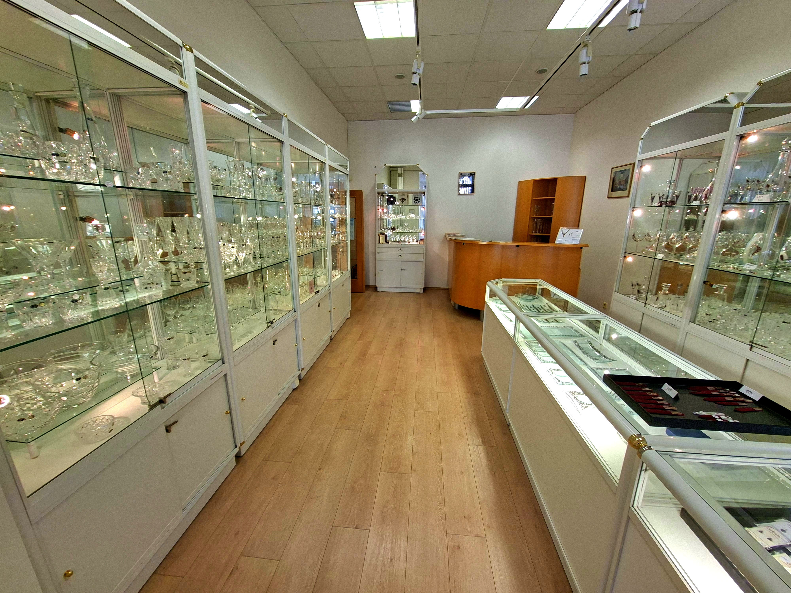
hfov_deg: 106.2
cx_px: 396
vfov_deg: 89.9
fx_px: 297
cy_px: 296
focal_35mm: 13
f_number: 2.2
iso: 40
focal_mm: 1.74
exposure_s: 1/40
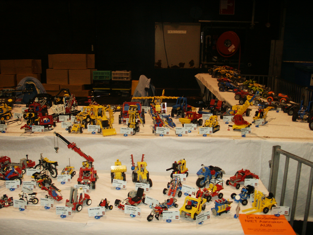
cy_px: 118
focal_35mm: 35
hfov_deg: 52.6
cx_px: 156
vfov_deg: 40.7
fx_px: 316
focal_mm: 7.18
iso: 200
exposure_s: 1/45
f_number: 3
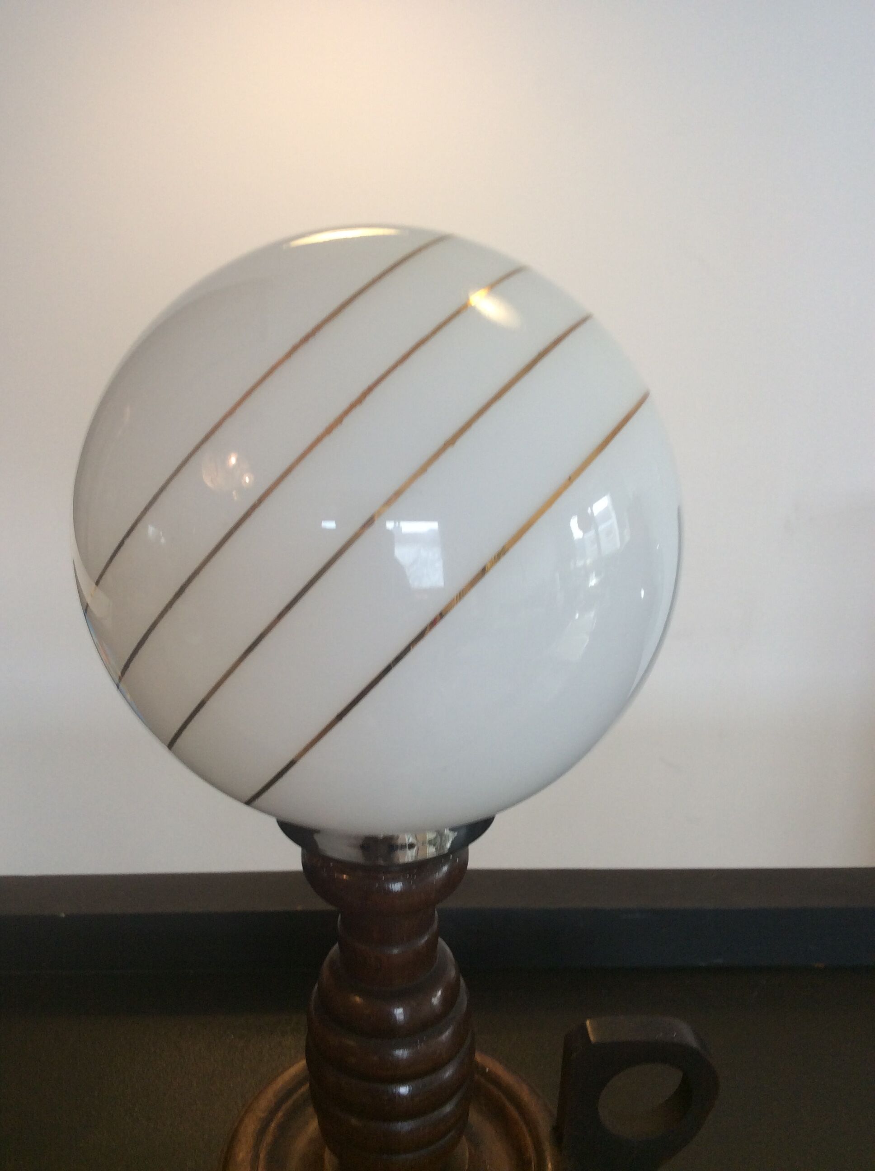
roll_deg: -0.1
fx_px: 1081
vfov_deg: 56.9
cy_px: 586
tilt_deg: -18.4
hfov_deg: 44.1
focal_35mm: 32
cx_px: 438
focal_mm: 3.3
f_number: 2.4
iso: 40
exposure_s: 1/33
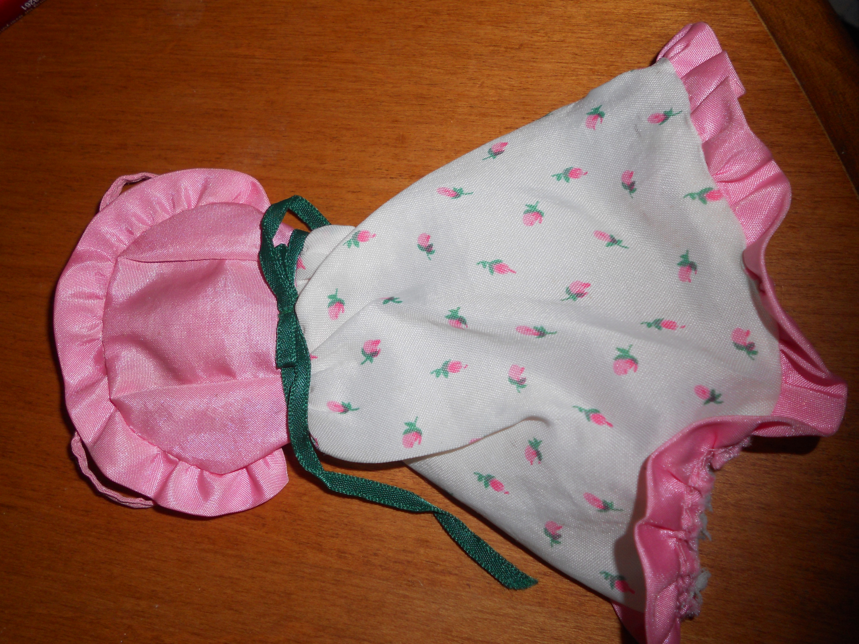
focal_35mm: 32
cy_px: 322
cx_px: 430
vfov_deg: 44.2
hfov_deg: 56.8
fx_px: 794
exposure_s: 1/25
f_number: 8.8
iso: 80
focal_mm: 5.8
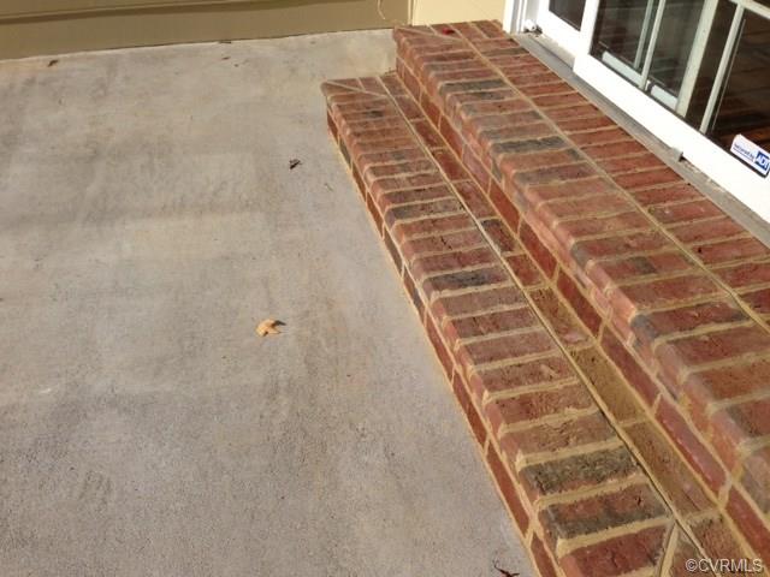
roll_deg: -1.2
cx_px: 385
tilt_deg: -37.1
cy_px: 288
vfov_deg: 42.9
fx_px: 734
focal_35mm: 33
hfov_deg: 55.4
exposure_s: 1/2710
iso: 50
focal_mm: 4.12
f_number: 2.4
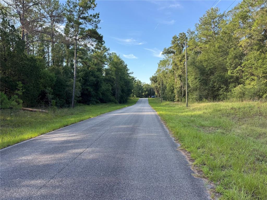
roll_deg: +1.8
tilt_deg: -1.9
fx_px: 185
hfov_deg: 71.6
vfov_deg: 56.8
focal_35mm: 24
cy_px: 100
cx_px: 134
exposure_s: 1/428
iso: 80
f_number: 1.78
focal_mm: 6.76
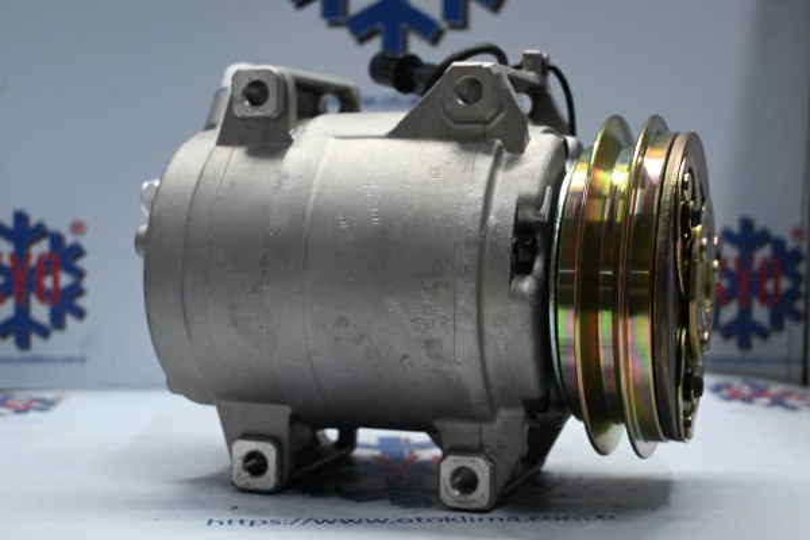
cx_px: 405
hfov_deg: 35.9
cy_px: 270
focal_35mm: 56
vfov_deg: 24.4
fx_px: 1249
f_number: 5.3
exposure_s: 1/60
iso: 900
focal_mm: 37
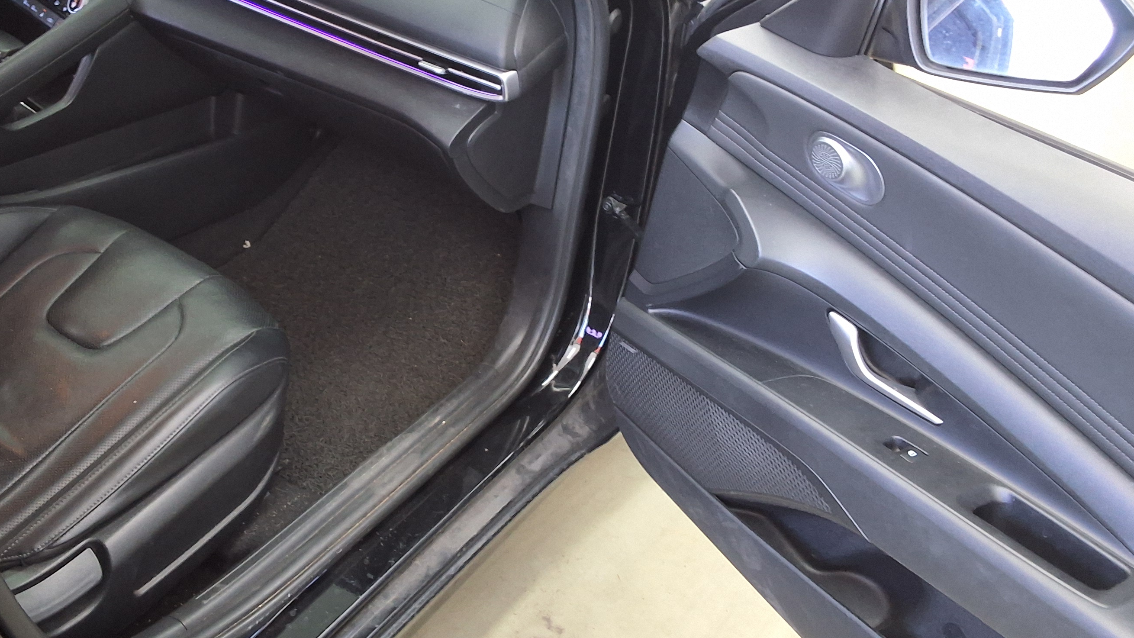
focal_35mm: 38
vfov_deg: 31.1
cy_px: 258
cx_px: 440
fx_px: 1143
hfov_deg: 52.3
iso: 160
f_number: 1.9
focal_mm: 2.91
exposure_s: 1/40
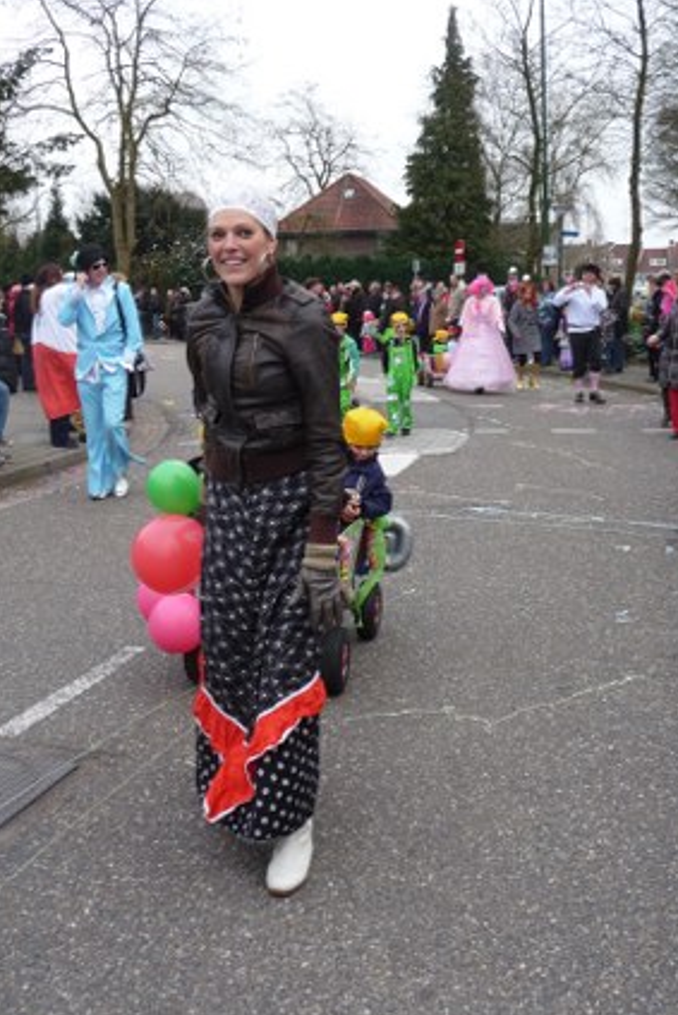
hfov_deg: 33.3
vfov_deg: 48.4
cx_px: 254
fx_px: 1129
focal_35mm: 40
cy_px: 467
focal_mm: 5.6
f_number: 3.6
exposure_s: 1/160
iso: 100
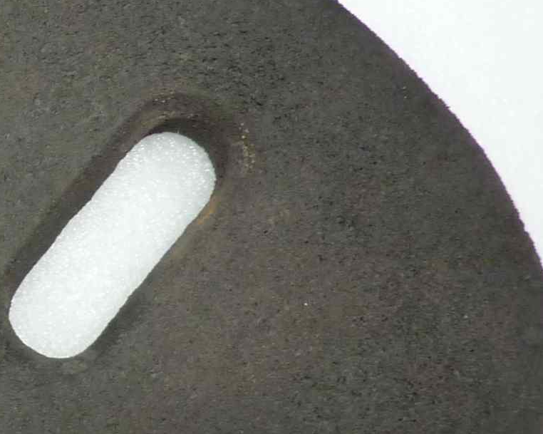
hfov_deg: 19.3
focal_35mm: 82
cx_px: -349
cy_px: 270
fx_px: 1317
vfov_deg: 18.7
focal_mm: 4.1
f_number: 3.3
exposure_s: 1/8
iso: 125
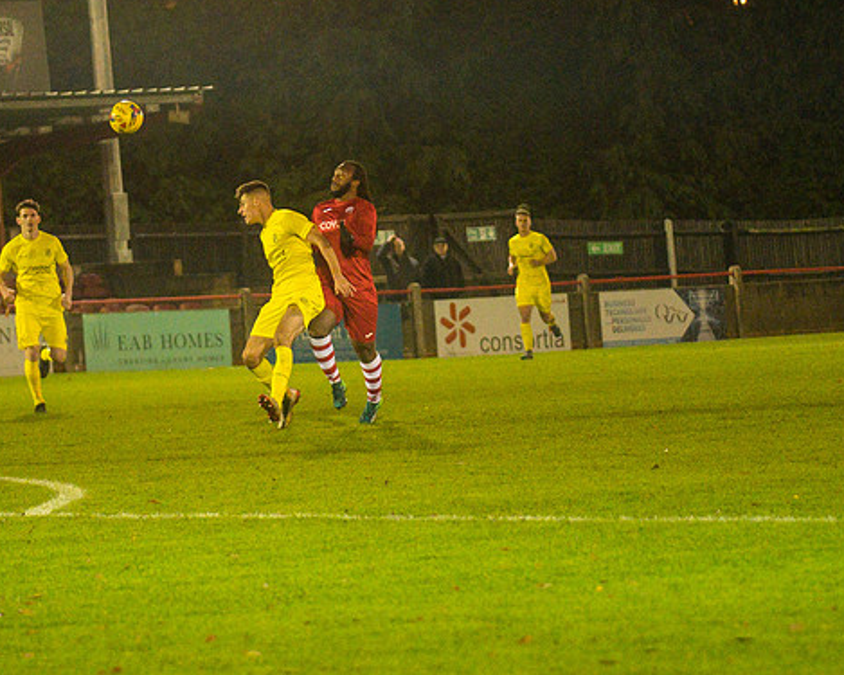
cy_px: 320
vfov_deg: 6.3
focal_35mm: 244
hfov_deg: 7.9
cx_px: 304
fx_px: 6094
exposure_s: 1/800
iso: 5000
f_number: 2.8
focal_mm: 120
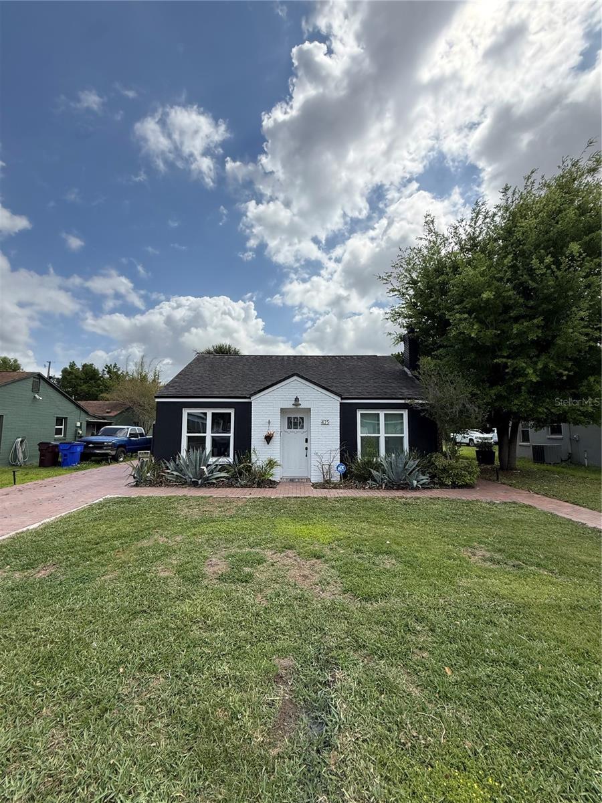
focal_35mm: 14
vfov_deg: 102.1
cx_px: 301
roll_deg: -1.1
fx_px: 325
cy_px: 402
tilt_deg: +5.2
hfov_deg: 85.7
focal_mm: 2.22
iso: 80
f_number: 2.2
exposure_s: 1/2410
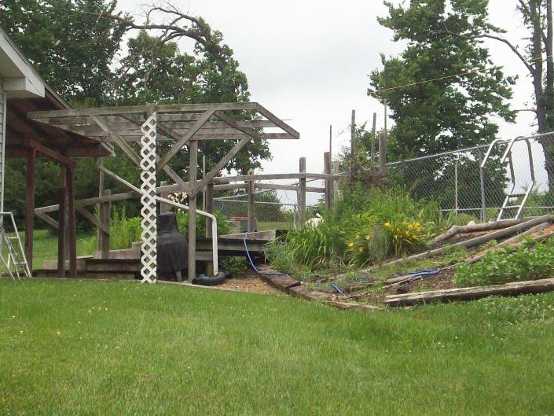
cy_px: 191
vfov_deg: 15.9
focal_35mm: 93
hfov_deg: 21.1
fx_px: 1489
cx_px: 288
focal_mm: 10.7
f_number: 7.6
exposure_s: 1/565
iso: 200
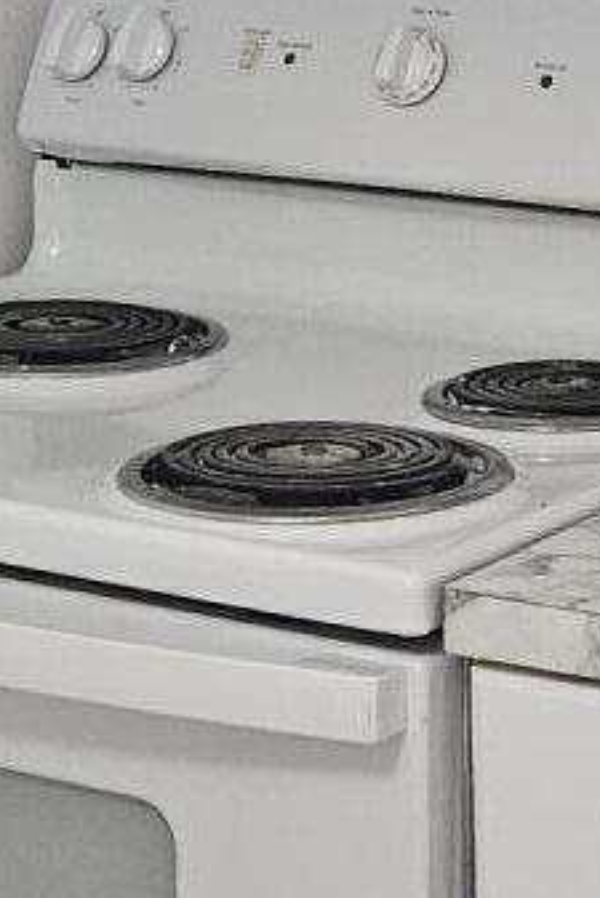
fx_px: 3546
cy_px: -117
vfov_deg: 14.1
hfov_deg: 9.6
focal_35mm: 142
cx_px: 568
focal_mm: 5.4
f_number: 1.8
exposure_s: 1/120
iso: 640
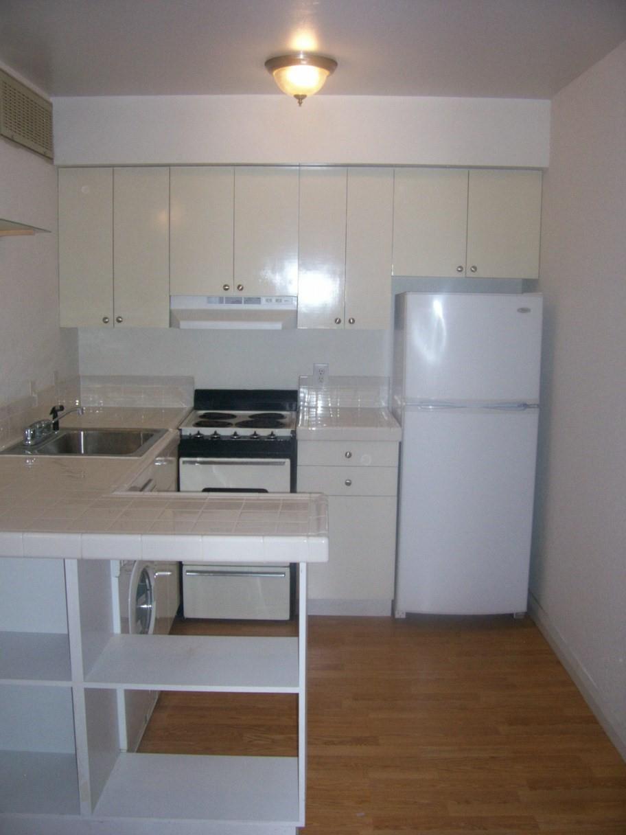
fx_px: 820
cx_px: 313
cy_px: 418
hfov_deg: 41.8
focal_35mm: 34
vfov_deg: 54.0
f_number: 2.7
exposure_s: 1/112
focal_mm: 5.6
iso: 140
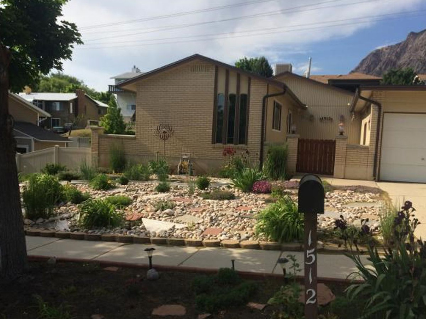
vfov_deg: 44.1
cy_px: 173
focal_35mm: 32
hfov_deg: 56.8
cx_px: 218
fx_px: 394
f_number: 2.2
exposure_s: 1/1866
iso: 32
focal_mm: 4.15
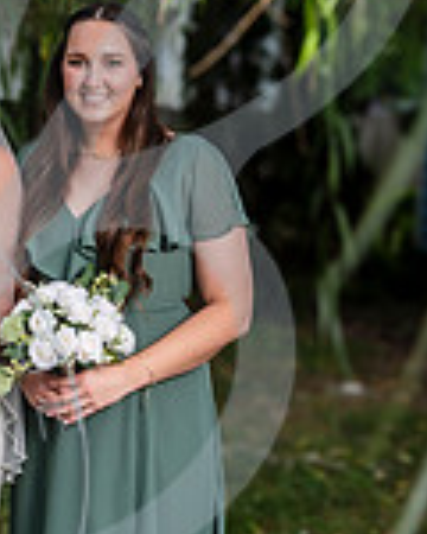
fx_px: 1153
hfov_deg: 19.8
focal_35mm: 73
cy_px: 206
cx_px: -82
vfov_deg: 26.0
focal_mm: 26
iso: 100
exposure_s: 1/250
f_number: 2.8
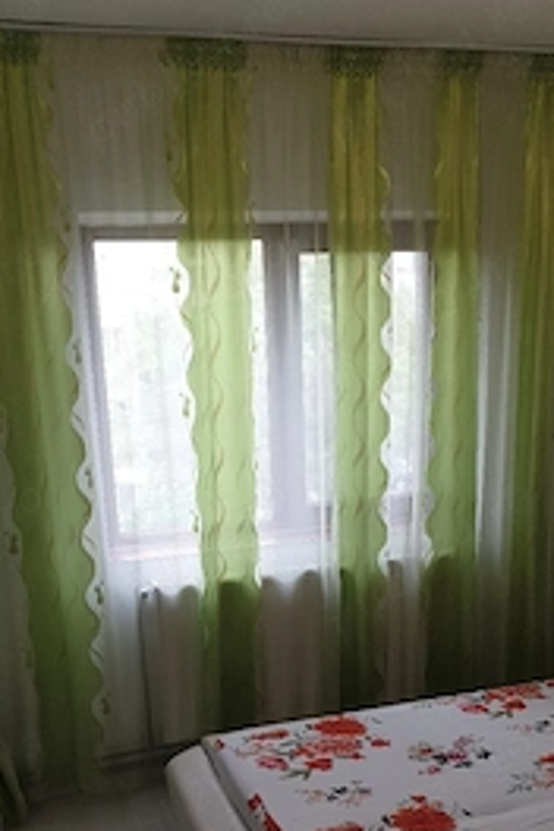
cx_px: 249
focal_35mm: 41
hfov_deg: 32.6
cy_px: 598
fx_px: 946
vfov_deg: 46.1
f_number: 2.4
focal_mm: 4.3
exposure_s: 1/50
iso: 80
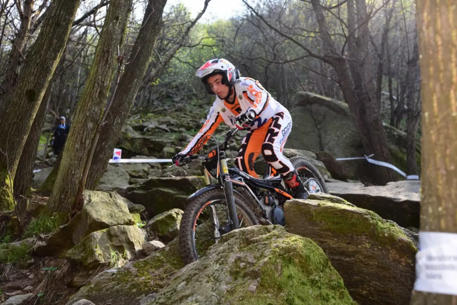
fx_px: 445
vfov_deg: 37.9
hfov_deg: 54.4
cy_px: 152
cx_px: 228
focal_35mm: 35
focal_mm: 35
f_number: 4.5
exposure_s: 1/1000
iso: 640
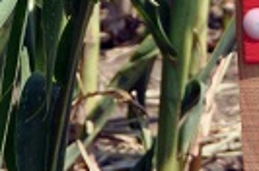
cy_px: -263
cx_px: 415
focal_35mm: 379
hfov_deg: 5.4
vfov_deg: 3.5
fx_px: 2720
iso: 250
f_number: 5
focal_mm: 42
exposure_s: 1/1250
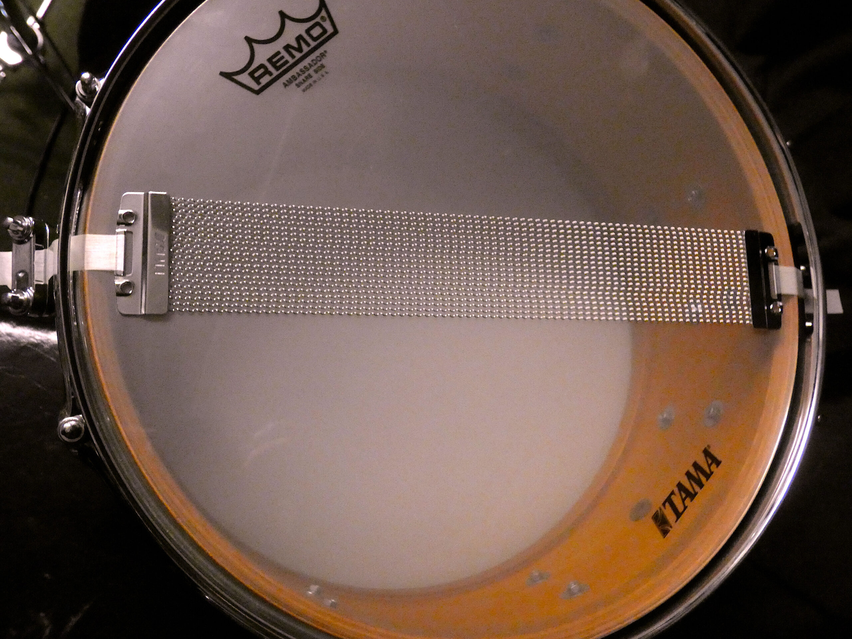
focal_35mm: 32
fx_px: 788
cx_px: 426
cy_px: 320
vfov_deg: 44.2
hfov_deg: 56.8
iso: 1600
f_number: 3.4
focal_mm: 5.8
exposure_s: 1/20
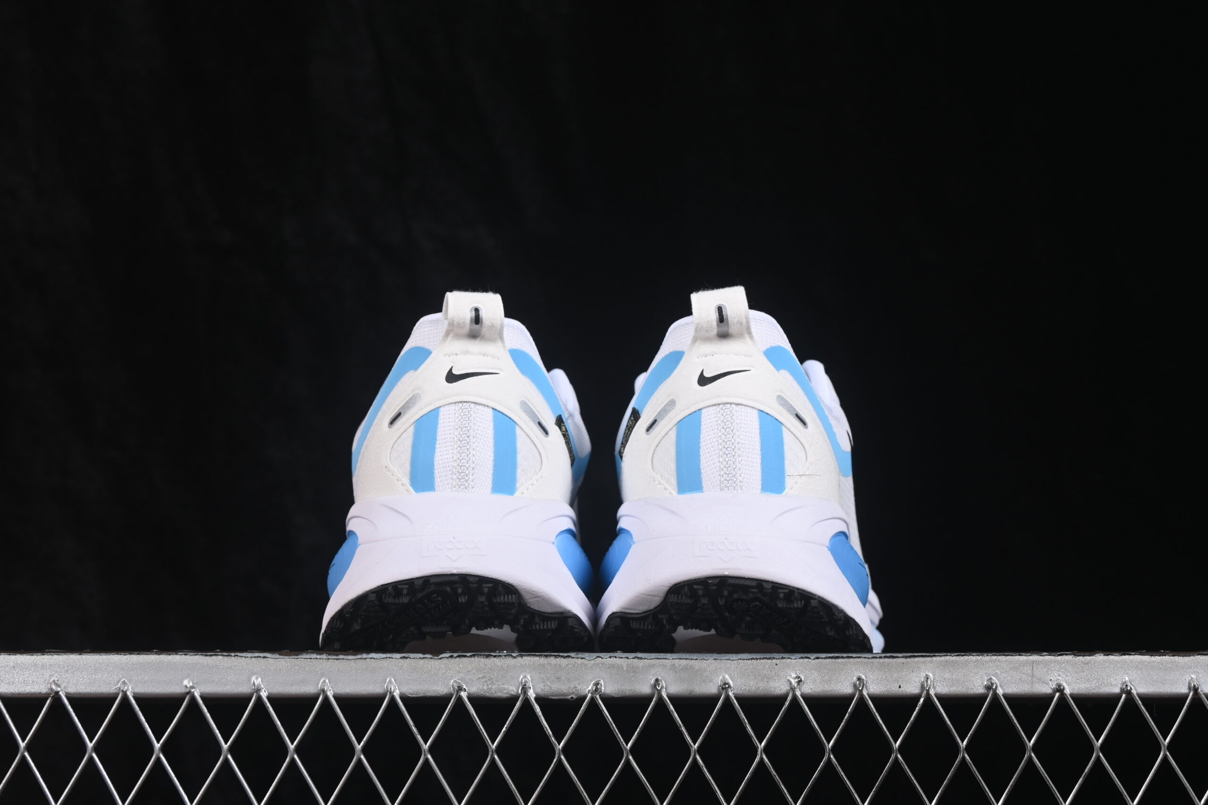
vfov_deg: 18.2
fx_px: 2517
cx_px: 604
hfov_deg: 27.0
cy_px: 402
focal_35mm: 75
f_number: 8
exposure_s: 1/80
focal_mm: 50
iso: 160
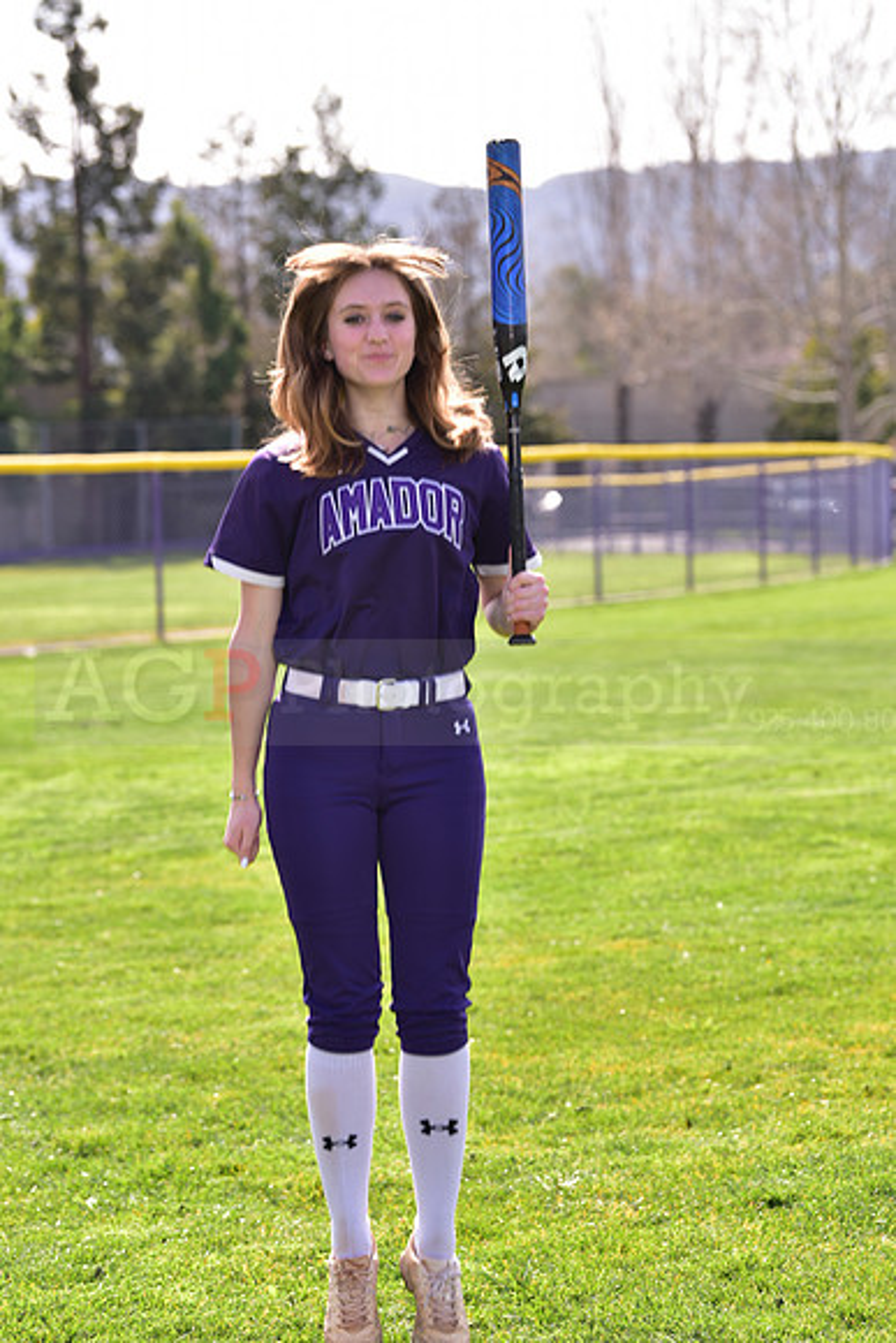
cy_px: 672
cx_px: 448
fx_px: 3917
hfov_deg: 13.0
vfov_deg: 19.5
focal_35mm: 105
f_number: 5
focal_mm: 105
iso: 100
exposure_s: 1/250
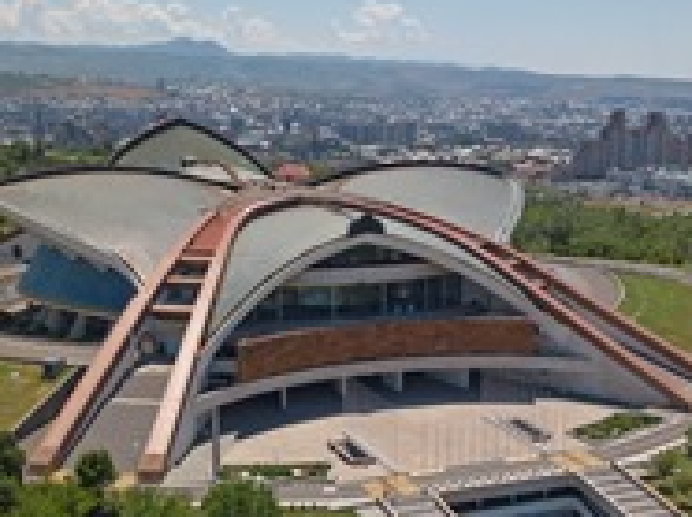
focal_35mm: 56
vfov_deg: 25.7
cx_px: 435
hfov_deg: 34.2
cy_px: 387
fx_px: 1118
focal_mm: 4.73
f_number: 2.2
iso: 100
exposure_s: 1/3200
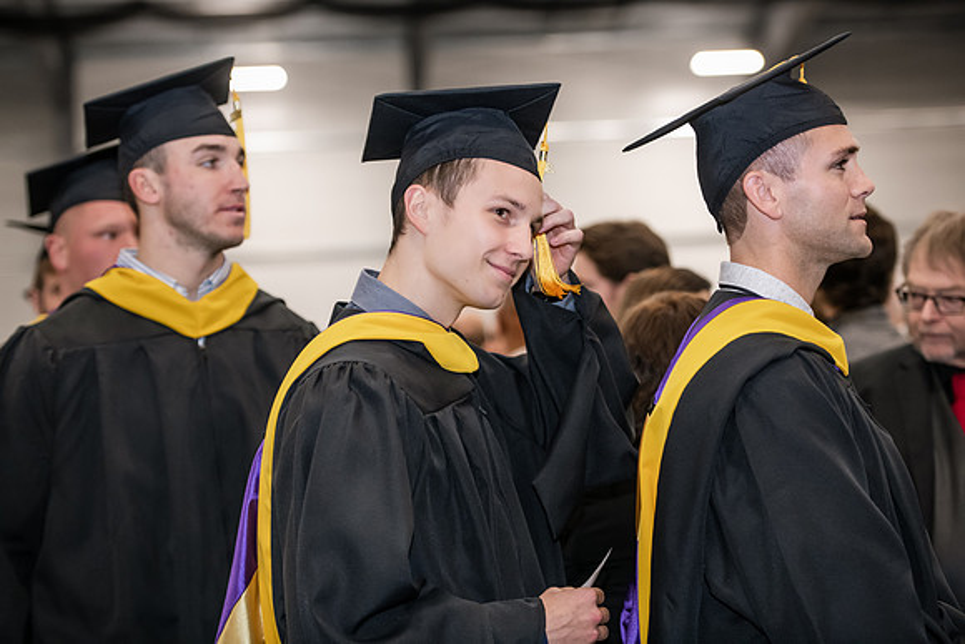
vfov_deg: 14.4
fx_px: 2547
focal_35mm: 95
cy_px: 322
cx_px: 482
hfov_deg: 21.5
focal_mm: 95
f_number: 3.2
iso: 2000
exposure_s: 1/200
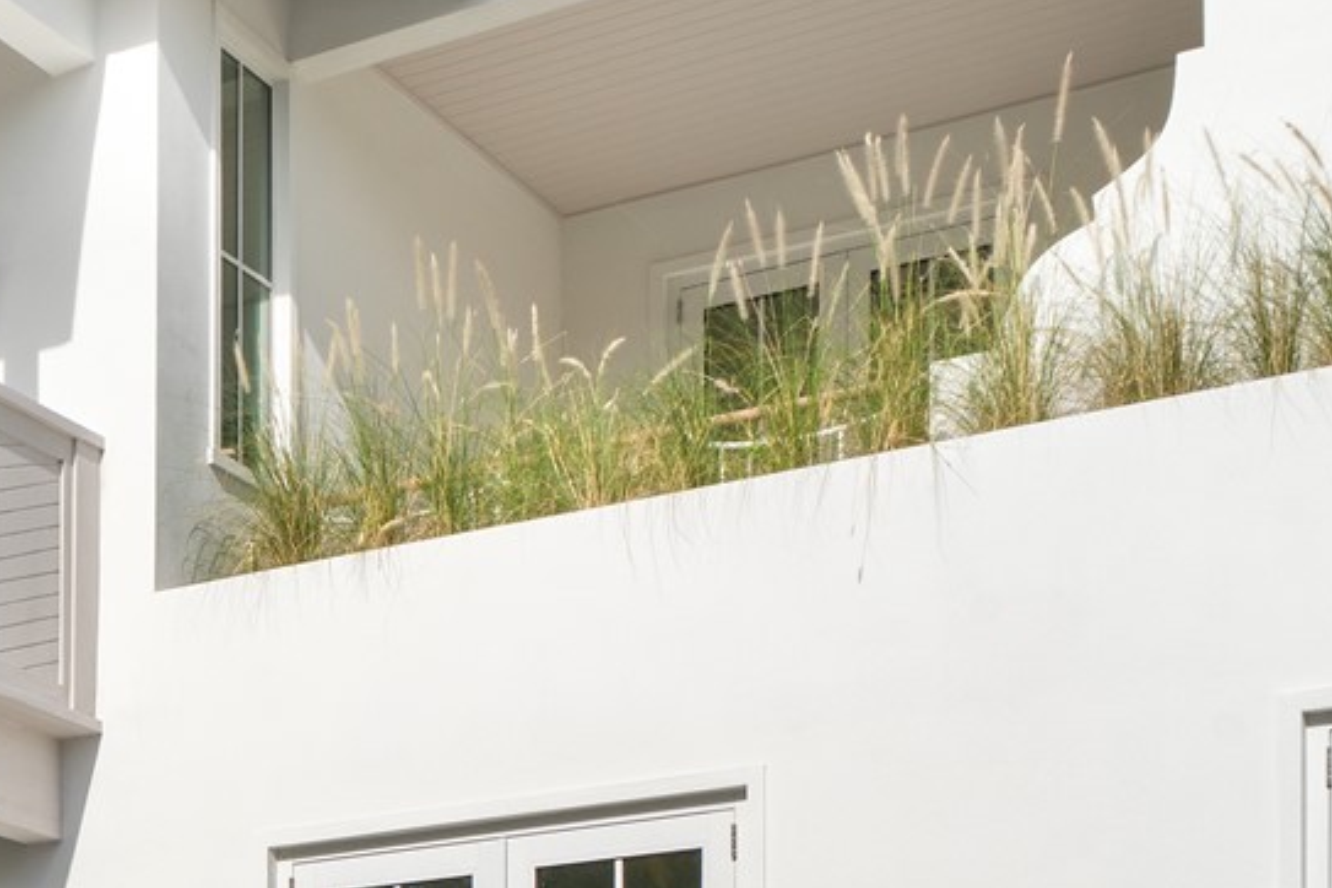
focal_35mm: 75
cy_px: 1127
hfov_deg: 24.3
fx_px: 2775
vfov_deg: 17.2
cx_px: -305
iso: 250
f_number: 11
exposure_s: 1/200
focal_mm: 24
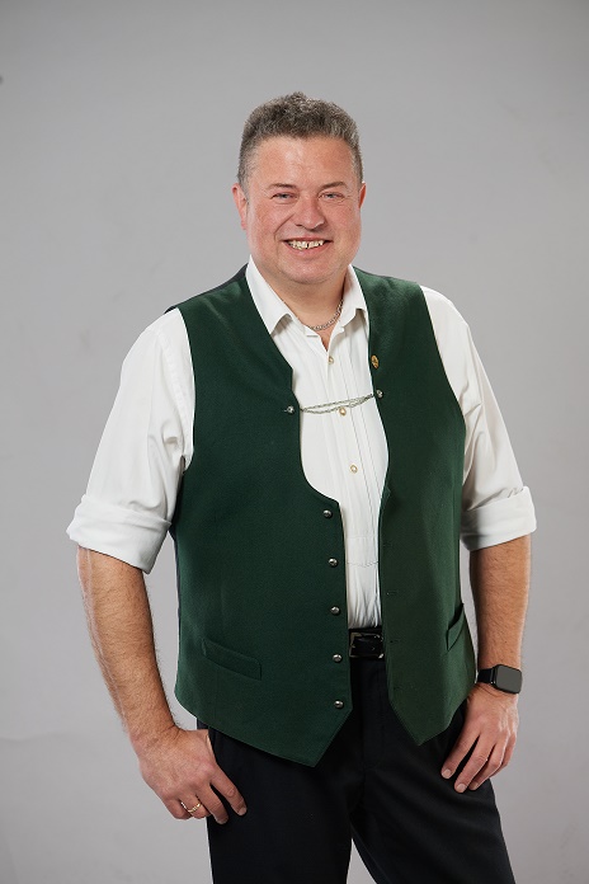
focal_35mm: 105
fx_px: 2577
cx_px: 294
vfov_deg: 19.5
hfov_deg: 13.0
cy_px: 442
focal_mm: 105
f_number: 6.3
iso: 200
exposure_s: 1/80
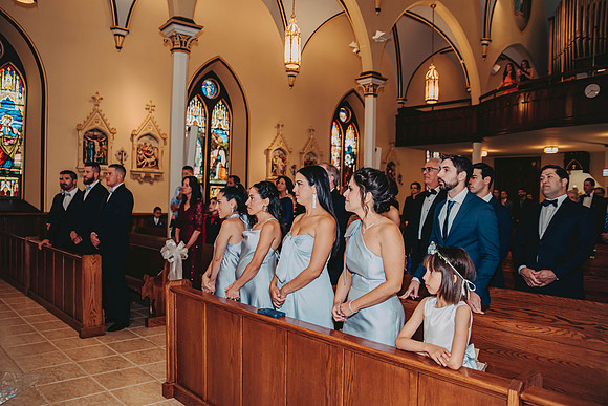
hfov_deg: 63.3
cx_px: 304
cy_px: 203
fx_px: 493
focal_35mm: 29
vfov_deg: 44.7
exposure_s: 1/100
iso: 800
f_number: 2.8
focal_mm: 28
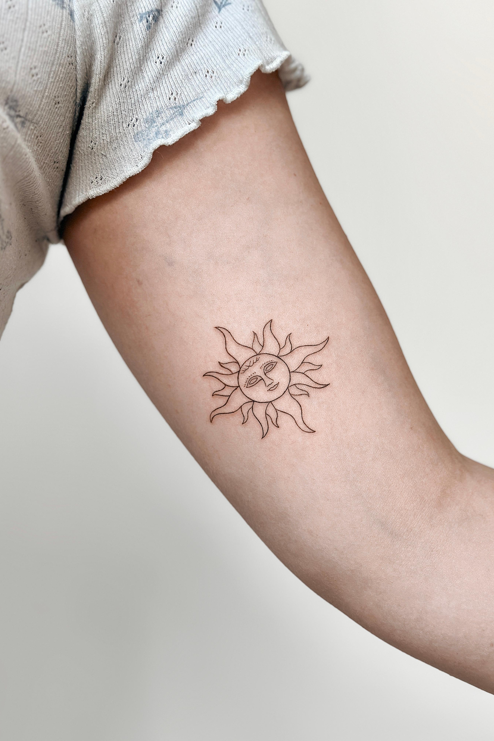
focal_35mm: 50
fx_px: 1029
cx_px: 259
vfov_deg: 39.6
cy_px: 371
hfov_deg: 27.0
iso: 80
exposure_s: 1/400
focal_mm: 6.86
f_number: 1.8
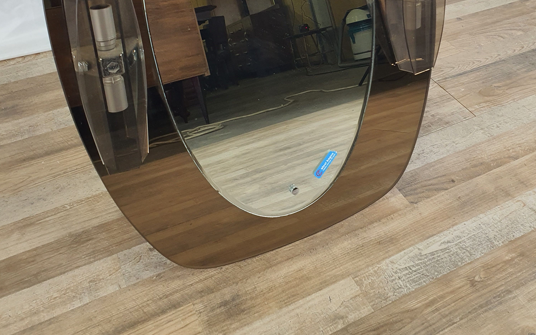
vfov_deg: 32.2
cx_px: 268
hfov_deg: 52.7
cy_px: 15
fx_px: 540
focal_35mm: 37
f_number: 2.4
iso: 200
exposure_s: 1/50
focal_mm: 4.3
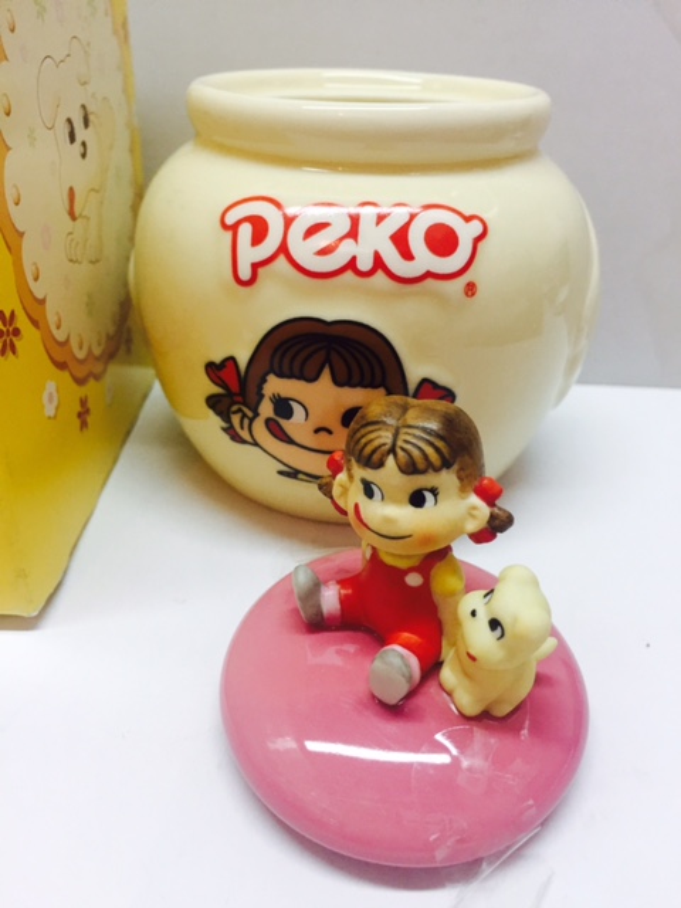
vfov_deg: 61.7
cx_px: 340
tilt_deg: -29.7
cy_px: 454
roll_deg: -2.3
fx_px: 761
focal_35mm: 29
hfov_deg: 48.2
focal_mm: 4.15
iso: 64
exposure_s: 1/33
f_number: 2.2
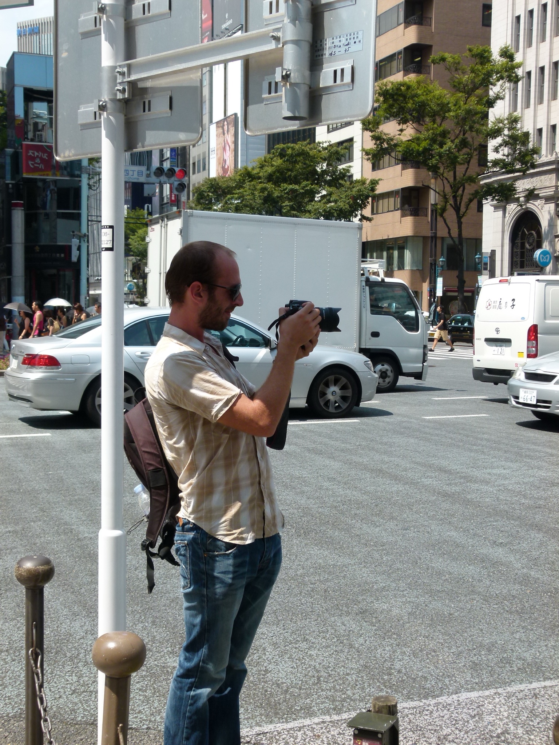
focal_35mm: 48
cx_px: 280
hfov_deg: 30.3
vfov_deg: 39.7
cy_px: 372
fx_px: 1034
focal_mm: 8.7
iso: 100
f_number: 4
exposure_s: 1/500
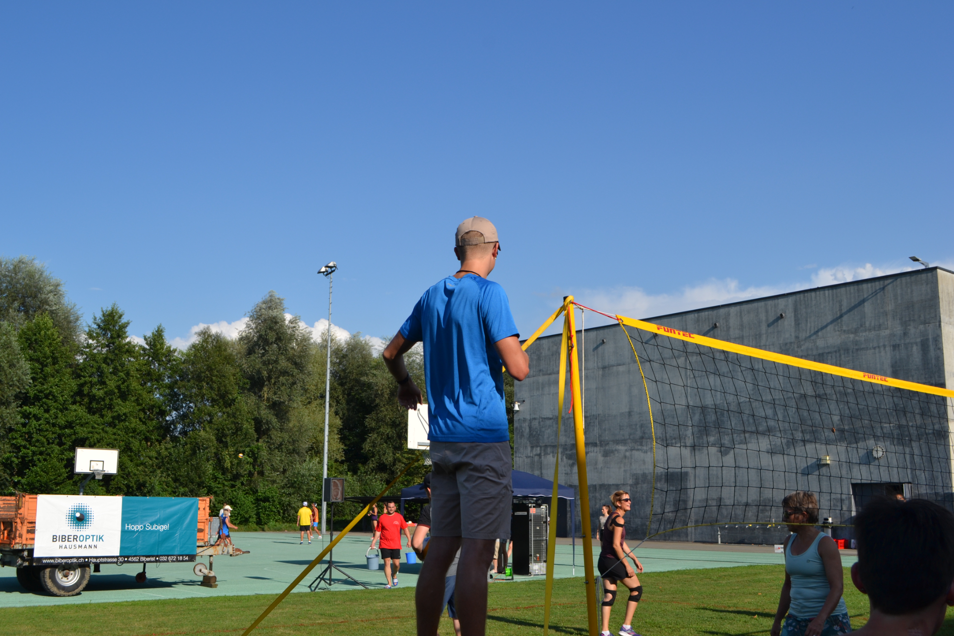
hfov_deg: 53.1
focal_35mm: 36
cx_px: 477
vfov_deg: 36.9
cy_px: 318
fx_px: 954
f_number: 8
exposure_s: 1/250
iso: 100
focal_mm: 24
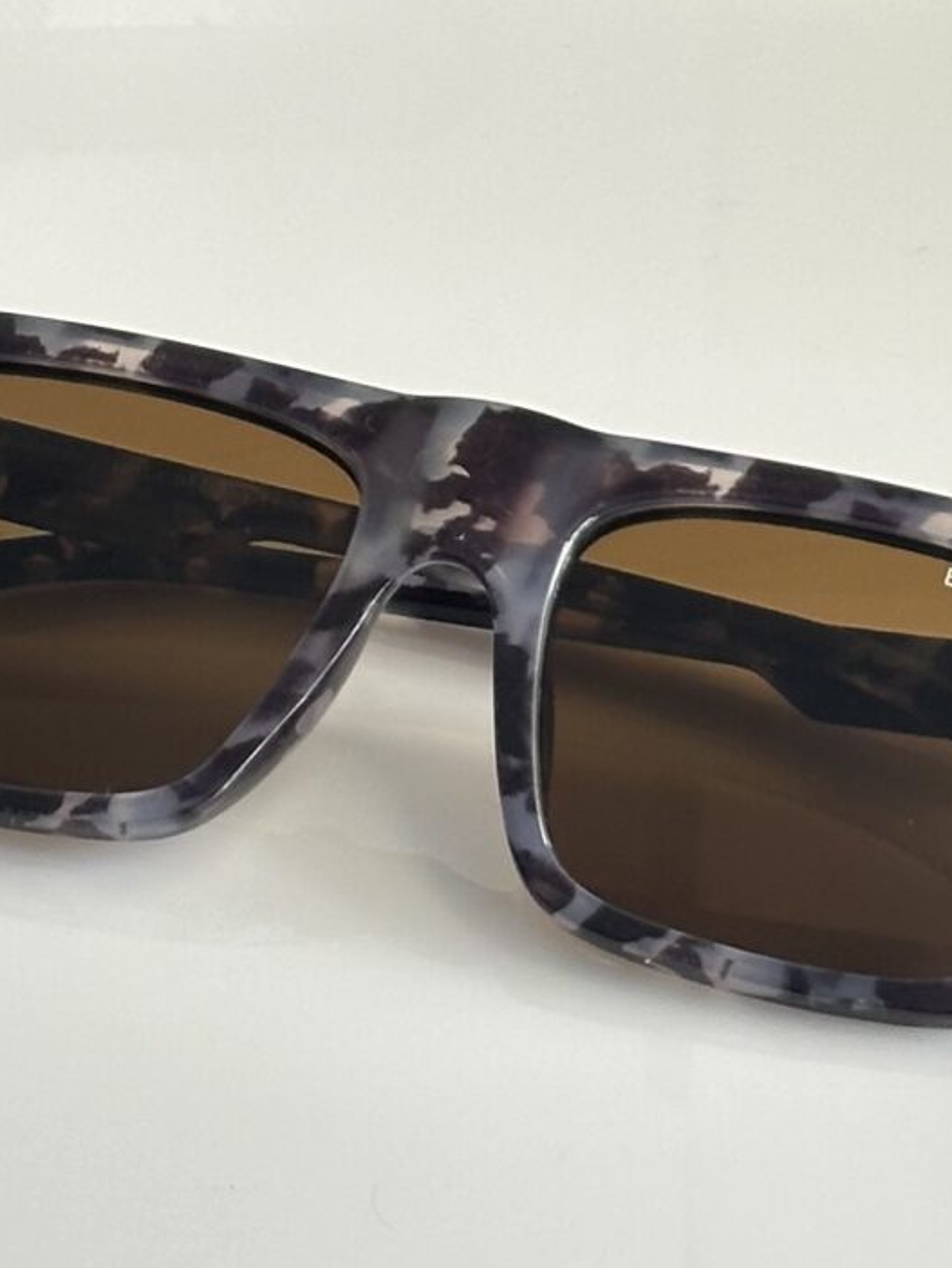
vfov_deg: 11.2
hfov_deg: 8.5
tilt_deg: -28.7
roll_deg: +1.2
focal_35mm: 175
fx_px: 6413
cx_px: 311
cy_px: -16
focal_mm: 6.86
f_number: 1.78
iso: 80
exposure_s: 1/61
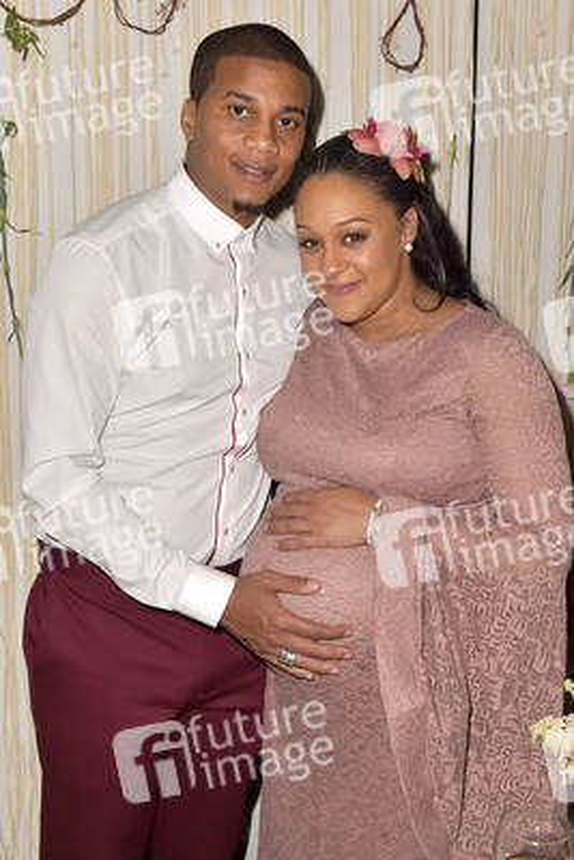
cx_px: 287
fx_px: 908
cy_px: 430
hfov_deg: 35.1
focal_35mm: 38
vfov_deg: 50.7
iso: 1000
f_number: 6.3
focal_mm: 38
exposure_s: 1/320
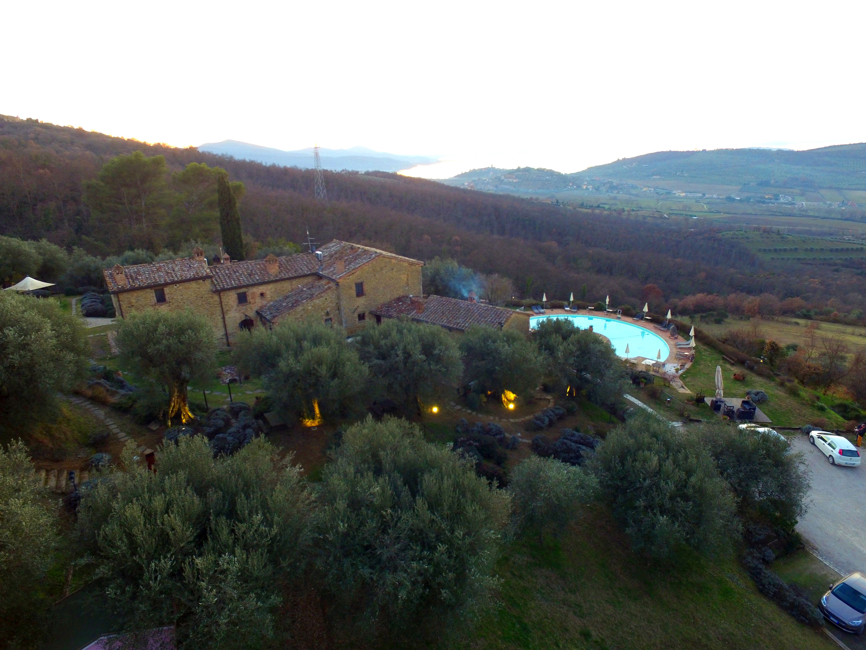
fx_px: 500
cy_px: 325
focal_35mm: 20
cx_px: 433
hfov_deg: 81.7
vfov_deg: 66.0
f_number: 2.8
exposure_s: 1/25
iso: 156
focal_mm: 3.61
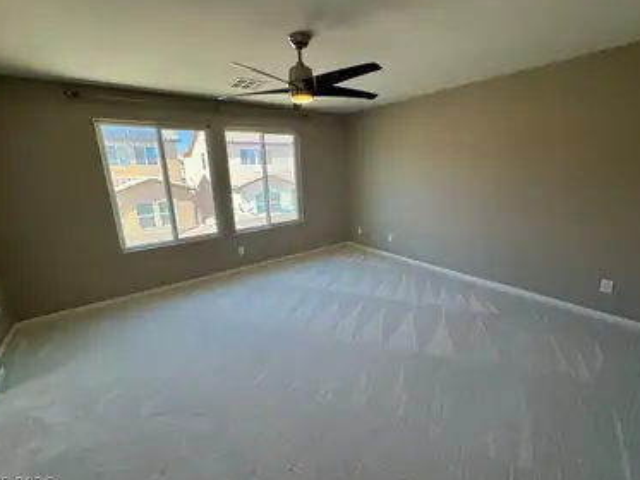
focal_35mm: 15
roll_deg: +1.8
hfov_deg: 98.2
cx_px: 323
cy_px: 237
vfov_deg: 81.8
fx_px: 277
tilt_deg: -15.8
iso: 50
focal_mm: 2.22
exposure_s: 1/120
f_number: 2.2
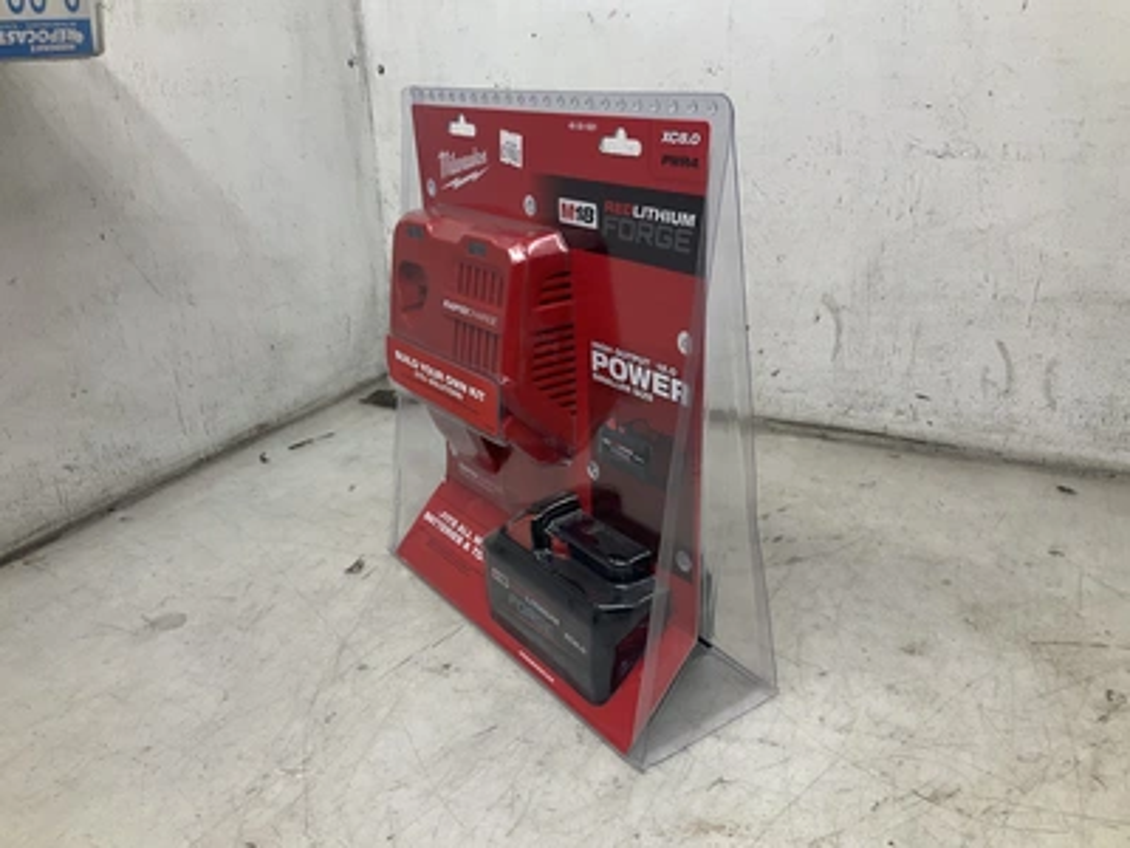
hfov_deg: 61.7
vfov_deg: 48.2
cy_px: 424
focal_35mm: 29
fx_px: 947
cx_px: 565
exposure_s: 1/120
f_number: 1.8
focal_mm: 3
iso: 40
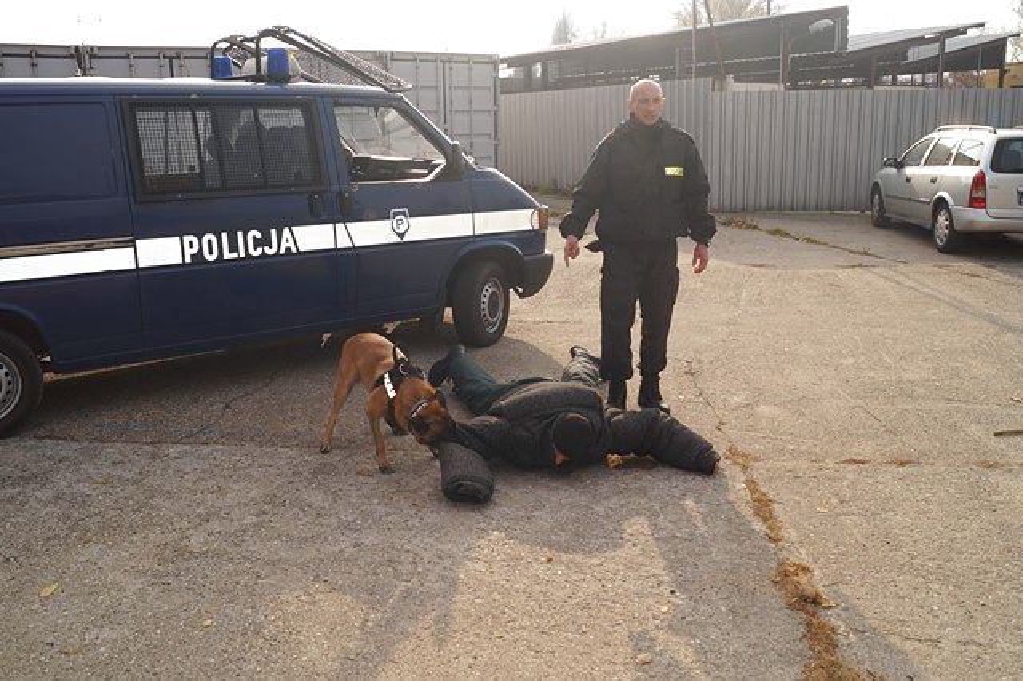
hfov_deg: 62.0
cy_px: 340
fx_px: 852
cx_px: 512
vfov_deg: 43.6
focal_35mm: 30
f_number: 8
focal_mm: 20
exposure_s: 1/160
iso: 100
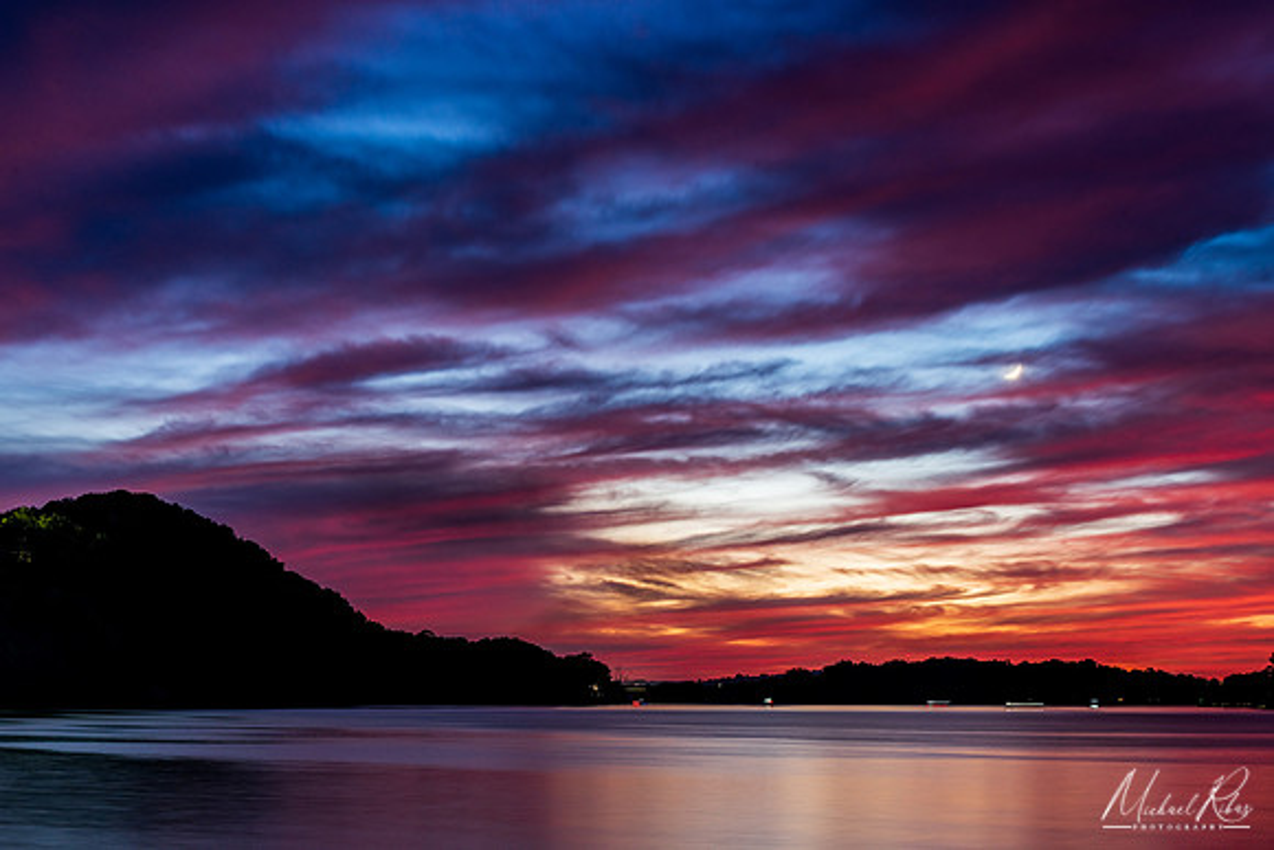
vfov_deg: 17.5
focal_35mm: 78
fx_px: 2761
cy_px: 425
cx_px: 637
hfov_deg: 26.0
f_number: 11
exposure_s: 27
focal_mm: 78
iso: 200
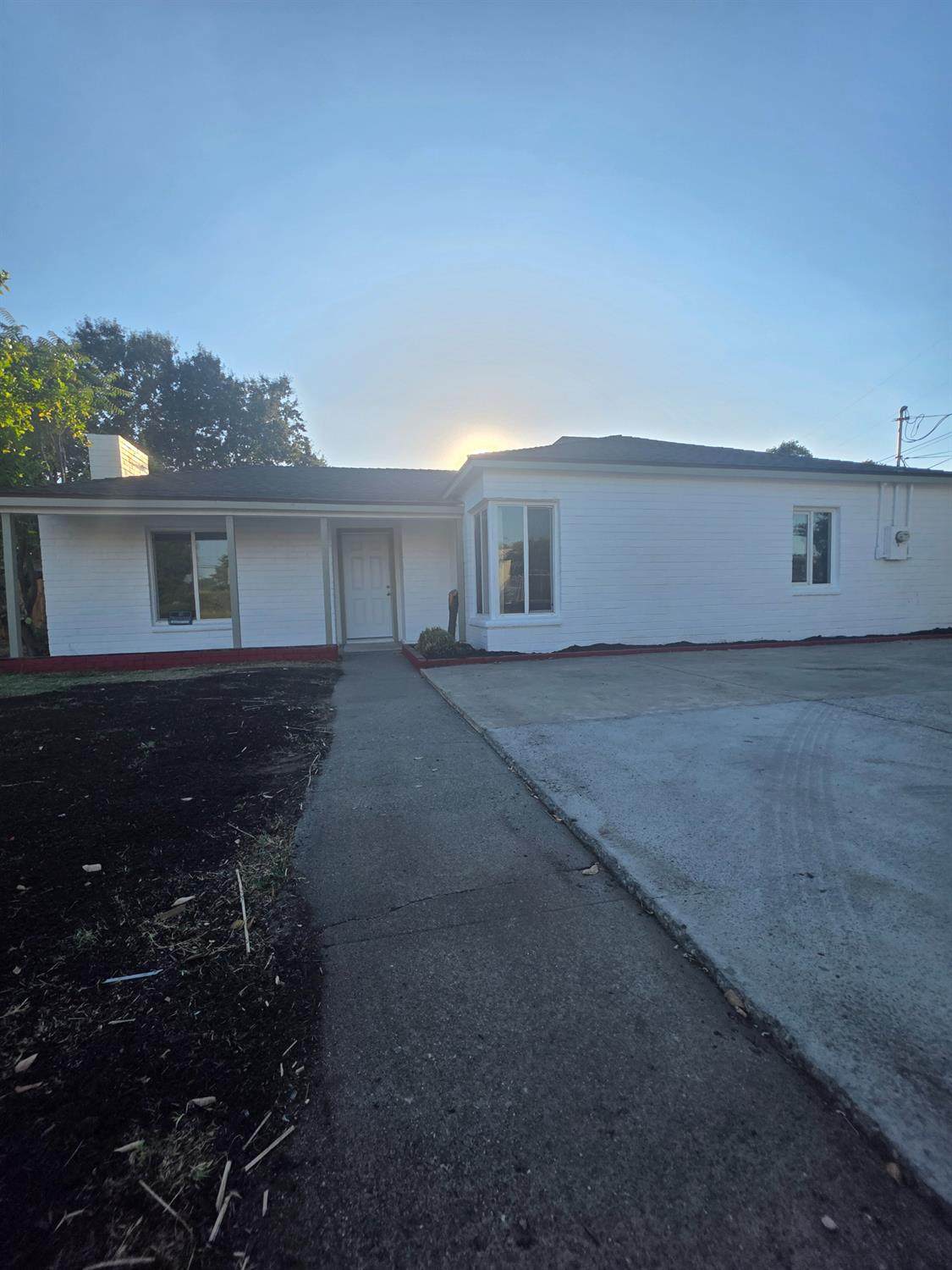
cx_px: 476
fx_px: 477
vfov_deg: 106.2
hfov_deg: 89.9
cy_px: 635
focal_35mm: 13
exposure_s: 1/1339
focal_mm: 2.2
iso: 40
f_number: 1.9
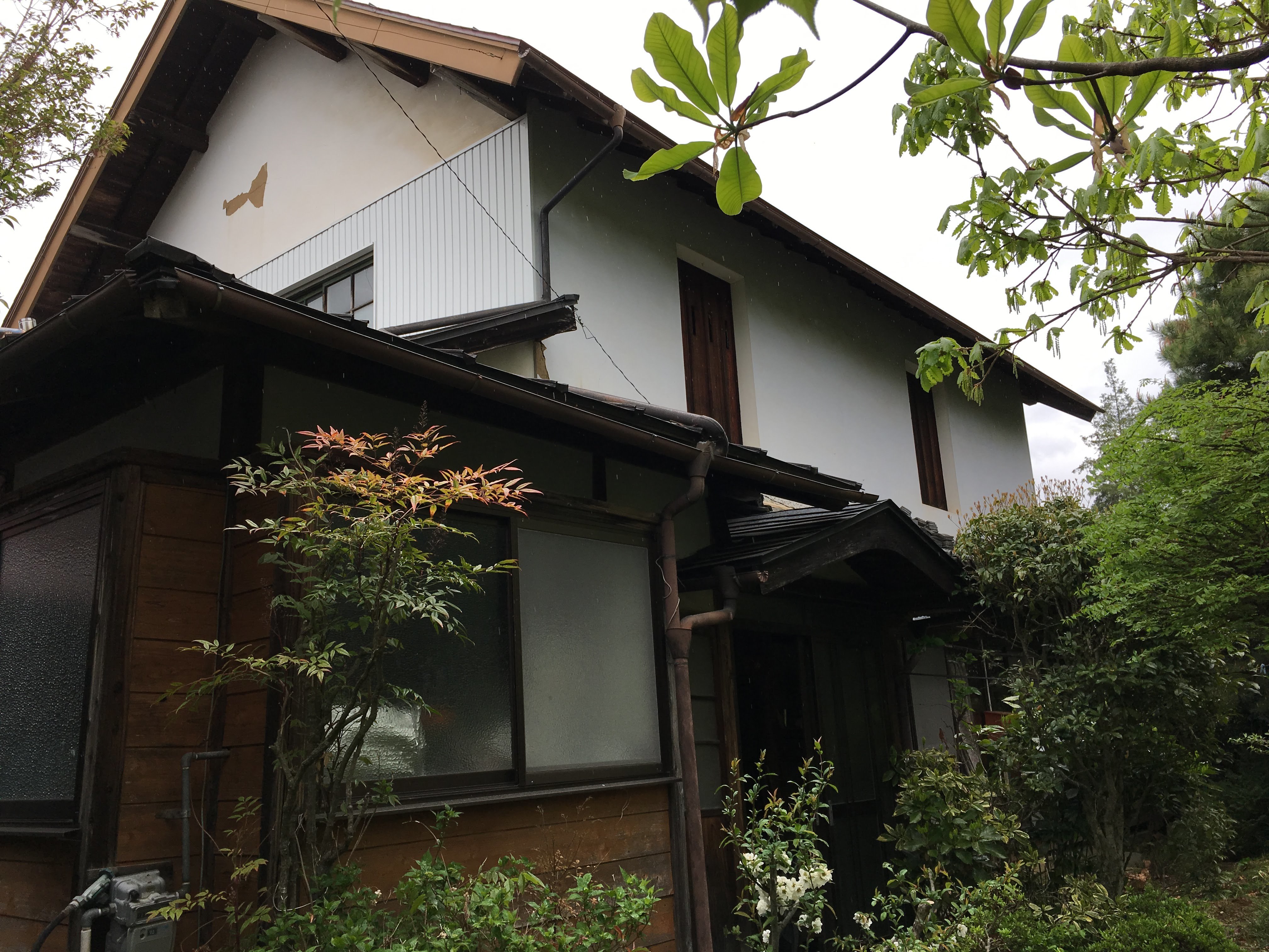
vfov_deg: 48.2
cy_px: 476
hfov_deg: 61.7
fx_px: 1063
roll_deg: +2.0
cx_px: 634
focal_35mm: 29
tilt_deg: +14.5
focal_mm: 4.15
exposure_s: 1/545
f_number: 2.2
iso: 25
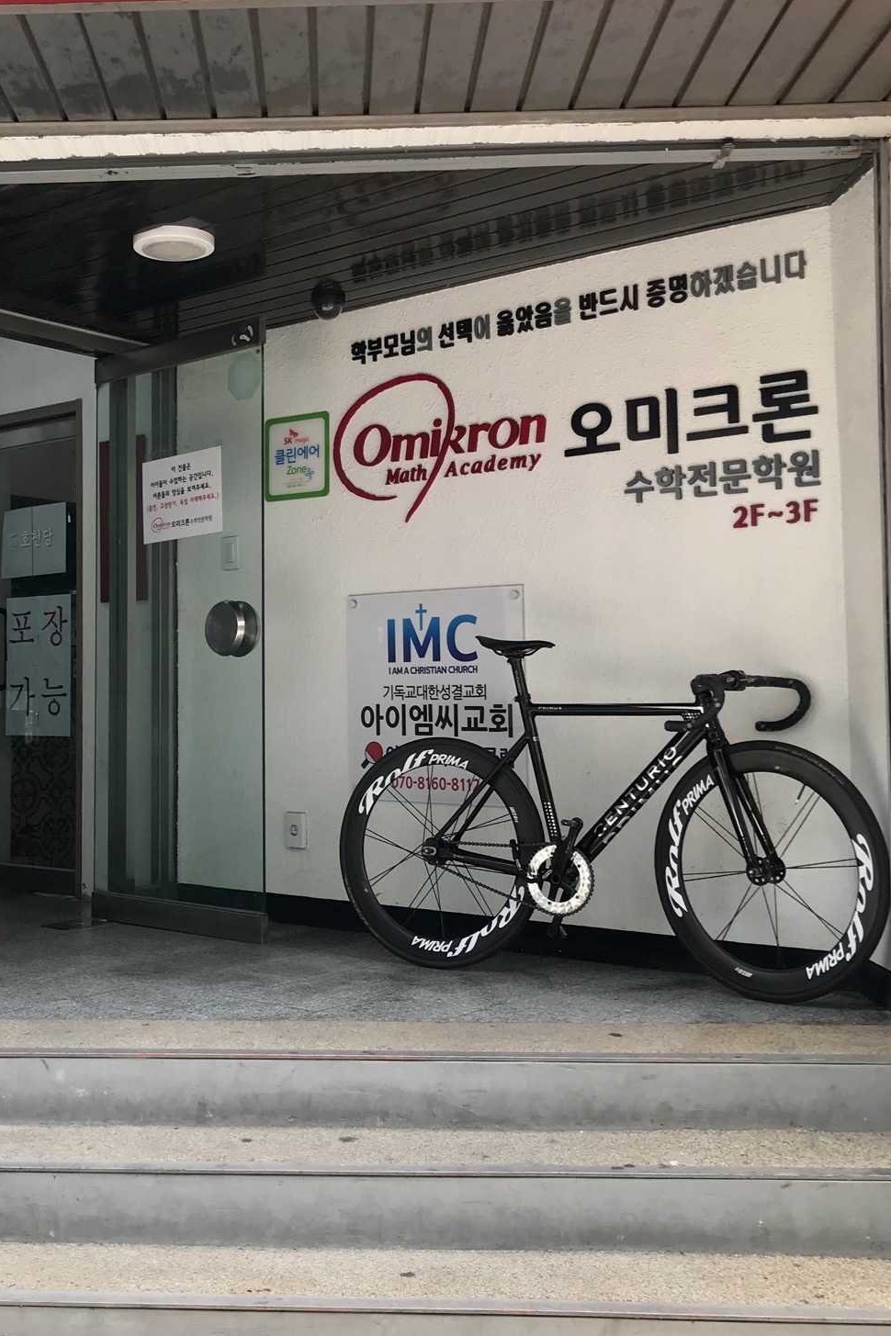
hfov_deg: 32.1
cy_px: 618
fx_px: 1522
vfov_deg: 47.4
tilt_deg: +3.5
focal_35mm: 41
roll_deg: +0.6
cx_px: 245
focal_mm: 3.99
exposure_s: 1/221
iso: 20
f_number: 1.8
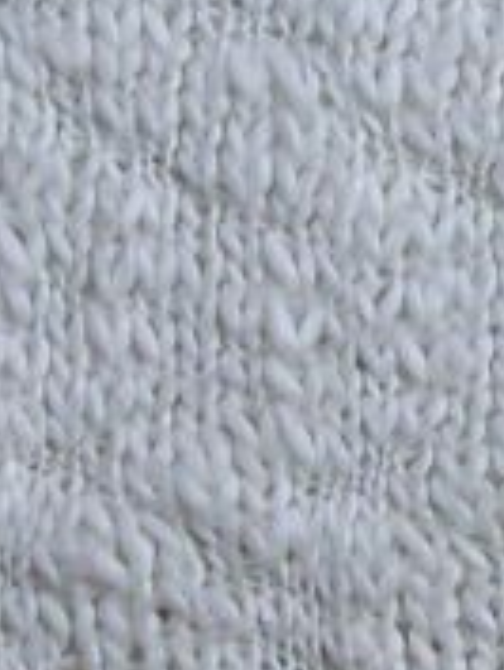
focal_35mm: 203
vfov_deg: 9.7
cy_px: 430
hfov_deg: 7.3
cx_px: 409
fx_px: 3936
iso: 160
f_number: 2.7
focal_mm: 6
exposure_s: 1/56.2
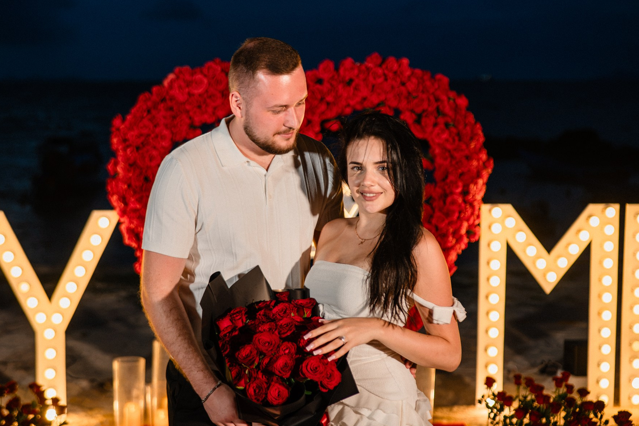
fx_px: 1207
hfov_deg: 29.6
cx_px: 273
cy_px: 208
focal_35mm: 68
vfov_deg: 20.0
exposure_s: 1/320
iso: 1000
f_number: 2.2
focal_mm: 50
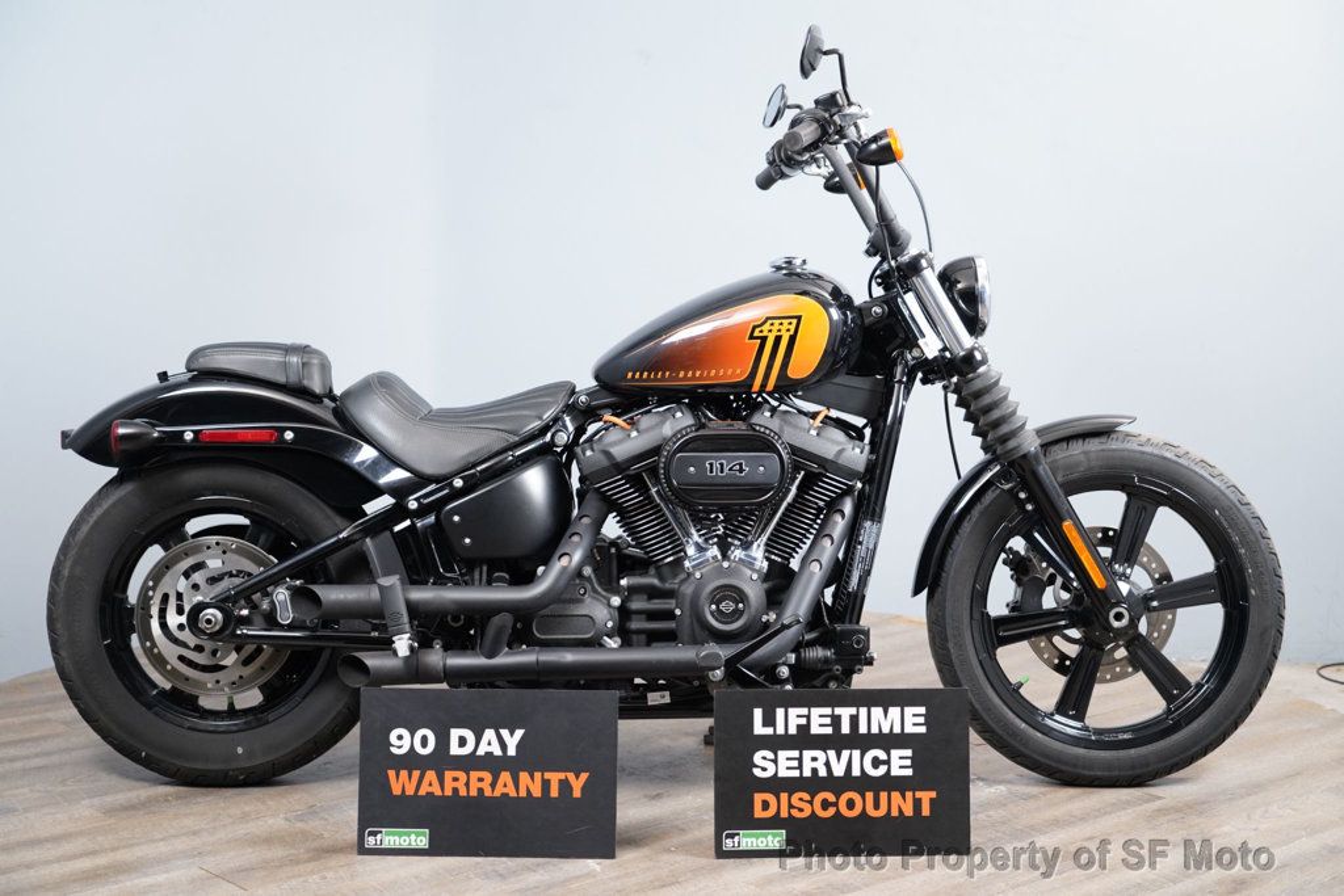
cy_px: 448
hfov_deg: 33.9
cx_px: 672
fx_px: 2203
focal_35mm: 59
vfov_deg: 23.0
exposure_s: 1/125
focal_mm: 59
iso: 2000
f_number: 4
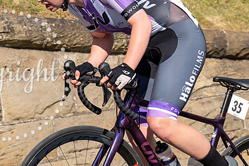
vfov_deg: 7.2
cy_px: -50
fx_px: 1301
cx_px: 153
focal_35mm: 188
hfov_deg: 10.9
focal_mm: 70
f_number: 5.6
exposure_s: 1/1000
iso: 250
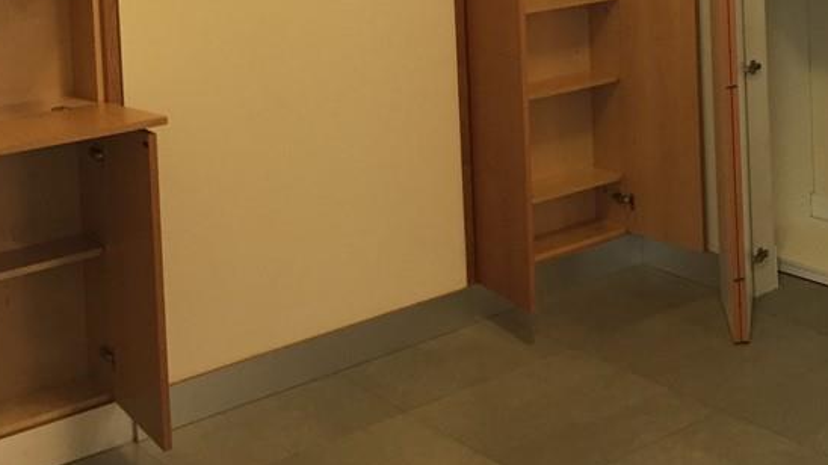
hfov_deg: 35.1
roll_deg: +1.3
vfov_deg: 19.2
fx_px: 1295
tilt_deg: -3.7
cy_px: -97
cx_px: 559
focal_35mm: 59
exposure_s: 1/30
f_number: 2.2
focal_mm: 4.15
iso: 125
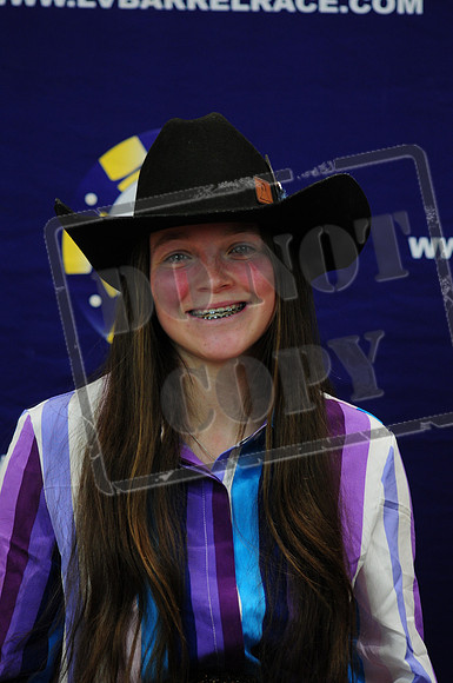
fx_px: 2328
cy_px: 342
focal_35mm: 123
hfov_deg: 11.1
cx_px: 226
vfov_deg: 16.7
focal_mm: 82
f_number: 4
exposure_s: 1/125
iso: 640
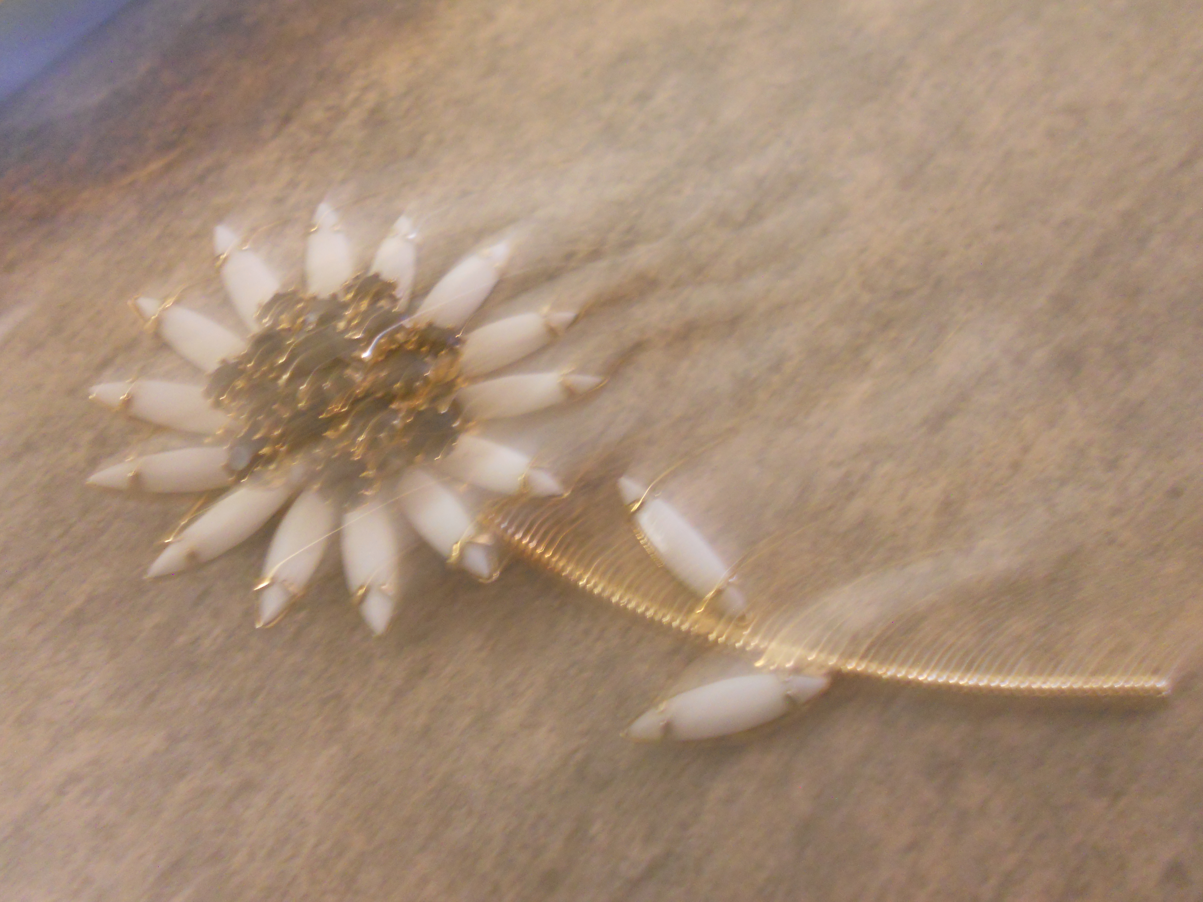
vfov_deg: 44.2
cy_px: 451
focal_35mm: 32
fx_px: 1112
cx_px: 602
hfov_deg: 56.8
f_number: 3.5
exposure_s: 1/2.5
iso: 400
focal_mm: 5.8
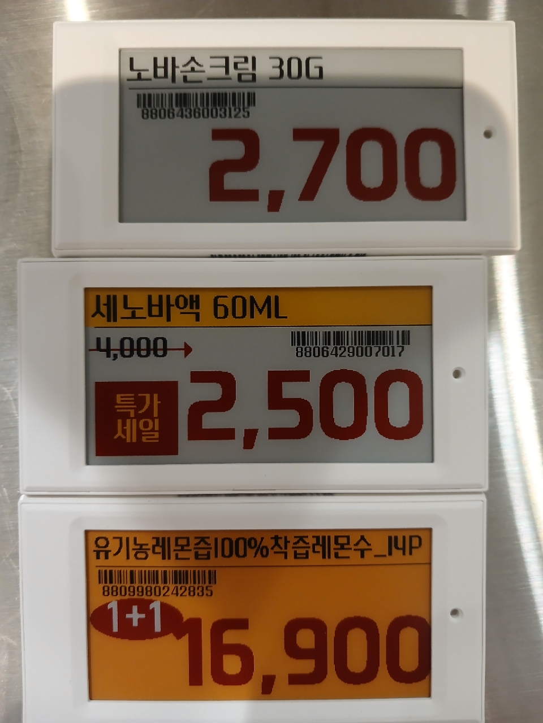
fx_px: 565
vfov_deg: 65.3
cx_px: 272
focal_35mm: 27
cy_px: 362
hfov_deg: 51.4
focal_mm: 3.98
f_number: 1.8
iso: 200
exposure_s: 1/60
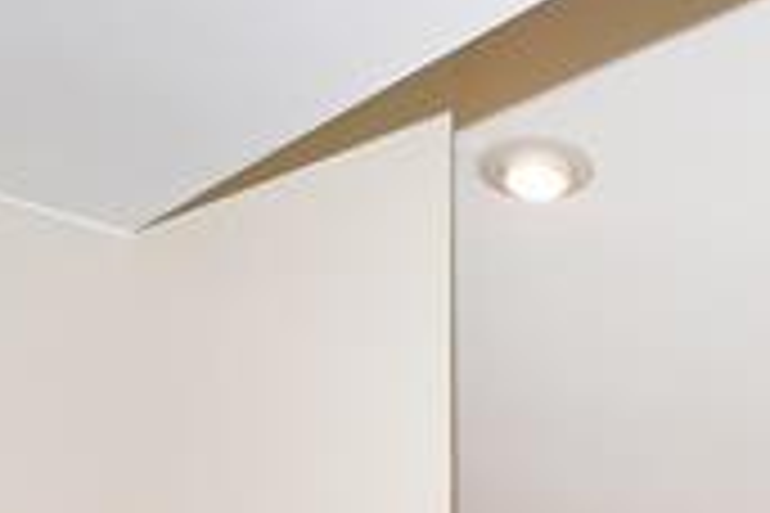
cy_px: 1163
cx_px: 1540
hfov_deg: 15.8
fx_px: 2181
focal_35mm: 102
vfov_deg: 11.5
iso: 400
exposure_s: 1/60
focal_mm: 17
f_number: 6.3
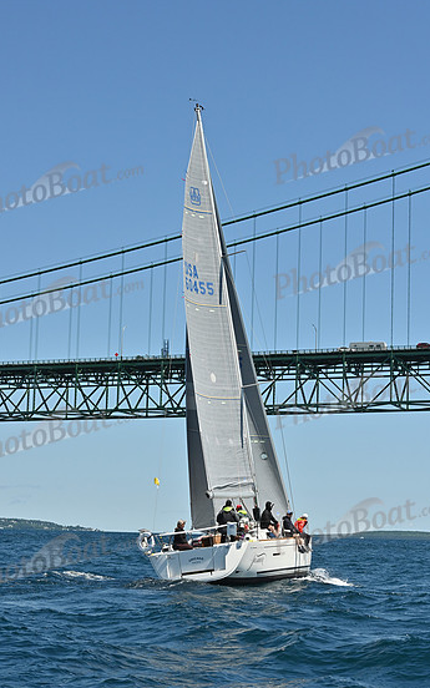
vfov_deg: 27.5
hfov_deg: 17.4
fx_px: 1406
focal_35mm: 75
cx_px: 209
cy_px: 350
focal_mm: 70
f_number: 11
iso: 320
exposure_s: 1/1000
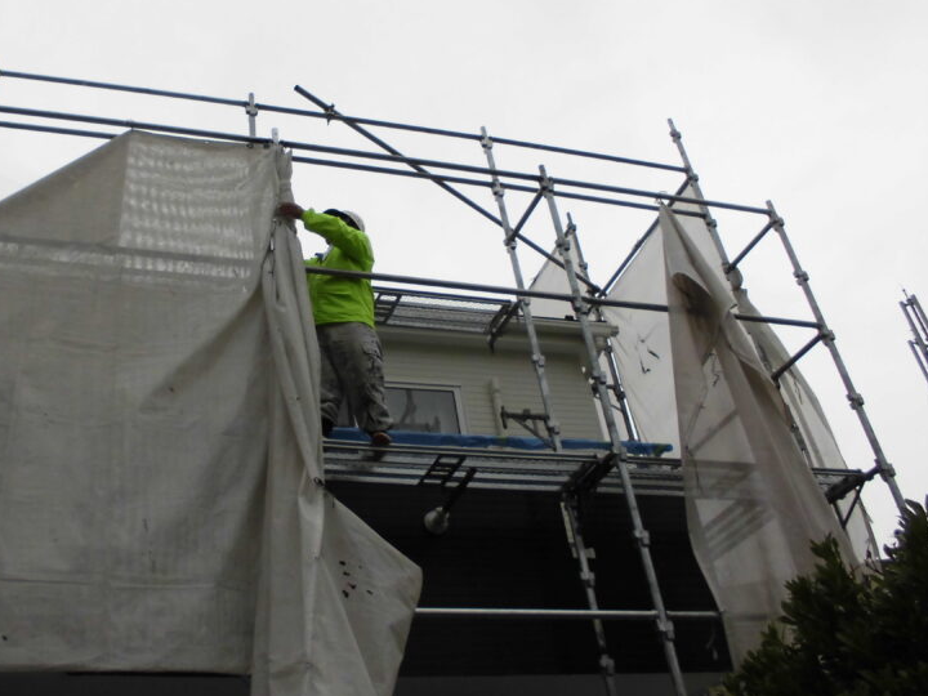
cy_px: 260
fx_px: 992
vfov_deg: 38.4
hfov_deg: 49.1
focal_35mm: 37
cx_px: 296
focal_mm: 4.6
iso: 100
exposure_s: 1/200
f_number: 3.5
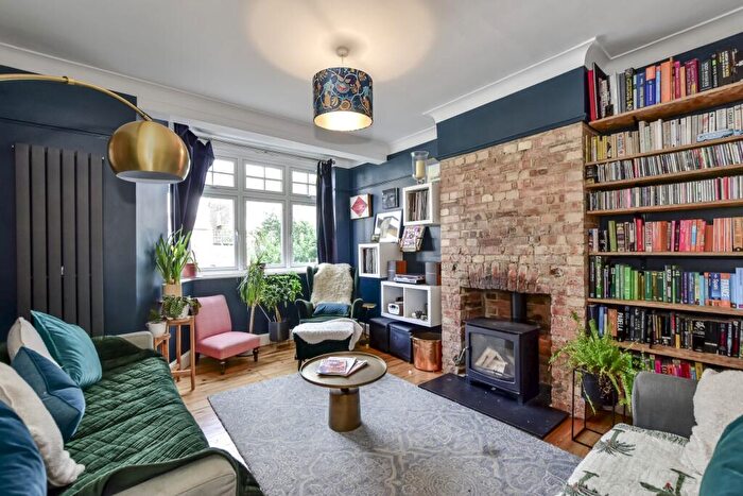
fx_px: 310
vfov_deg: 77.4
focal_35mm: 15
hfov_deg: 100.4
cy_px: 248
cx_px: 372
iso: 640
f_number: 8
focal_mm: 10
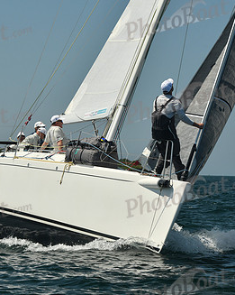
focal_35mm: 200
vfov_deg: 9.7
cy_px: 160
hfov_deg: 7.7
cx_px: 79
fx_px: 1741
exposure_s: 1/640
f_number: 9
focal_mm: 120
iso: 320
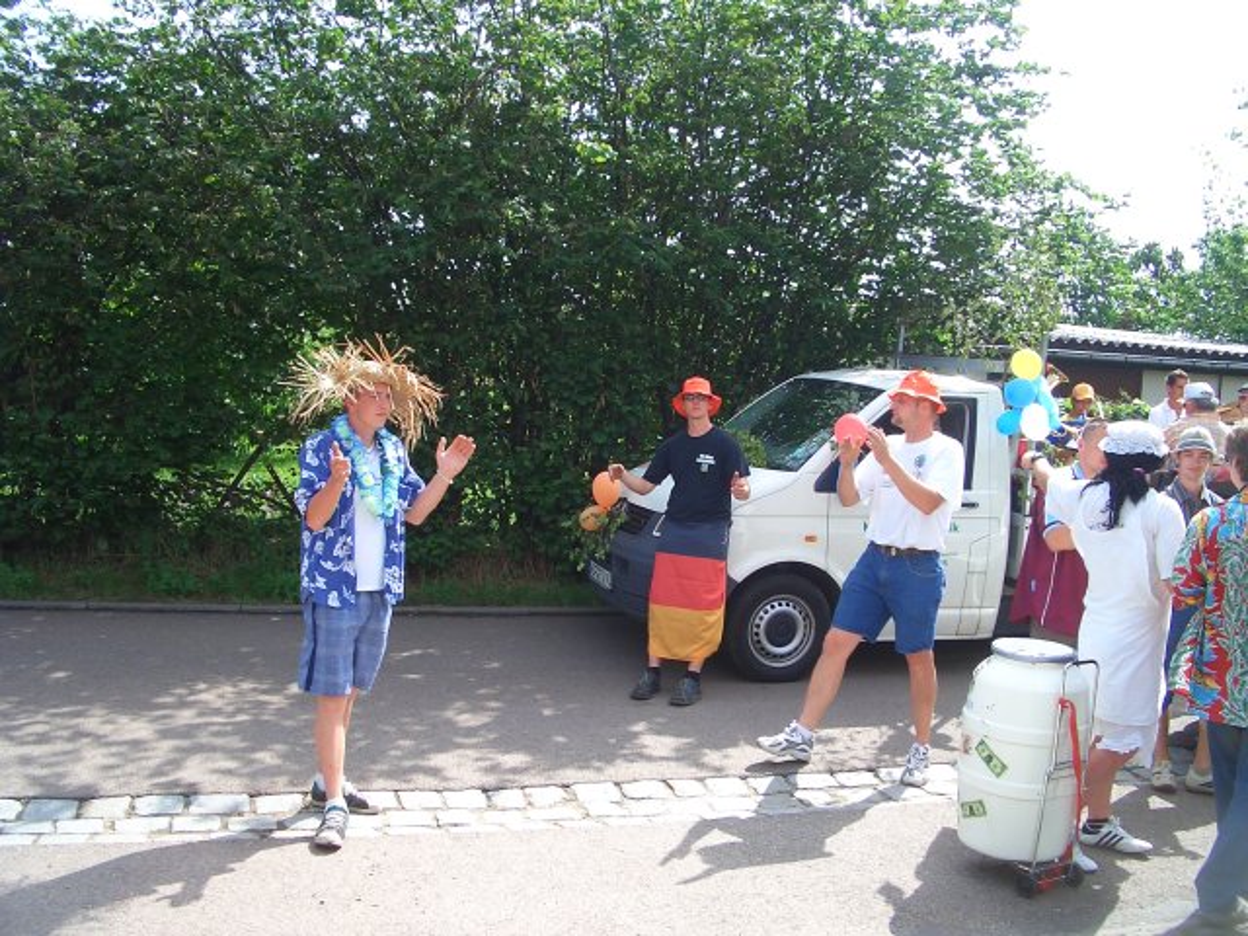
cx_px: 624
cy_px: 468
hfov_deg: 52.6
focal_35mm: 35
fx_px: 1262
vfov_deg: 40.7
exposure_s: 1/200
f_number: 4.3
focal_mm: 5.8
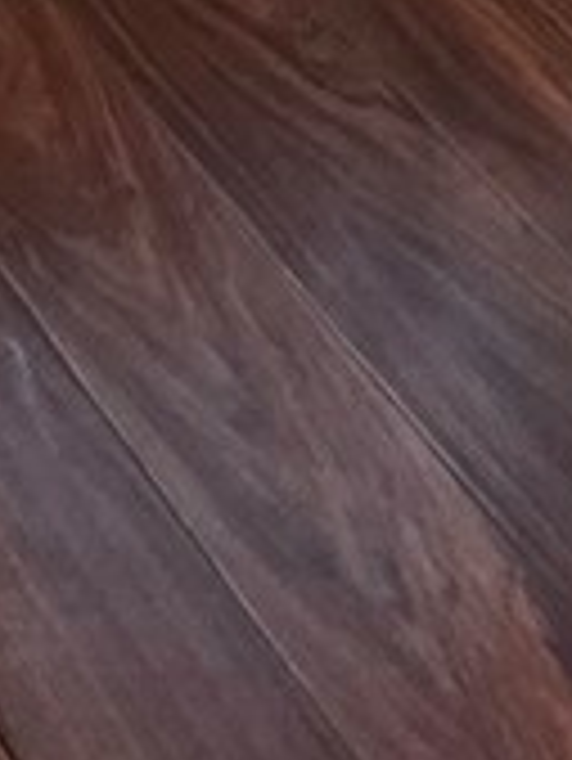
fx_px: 4797
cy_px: -1785
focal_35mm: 218
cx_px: 923
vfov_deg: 7.5
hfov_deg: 6.7
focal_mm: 5.4
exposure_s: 1/120
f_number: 1.8
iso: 1000
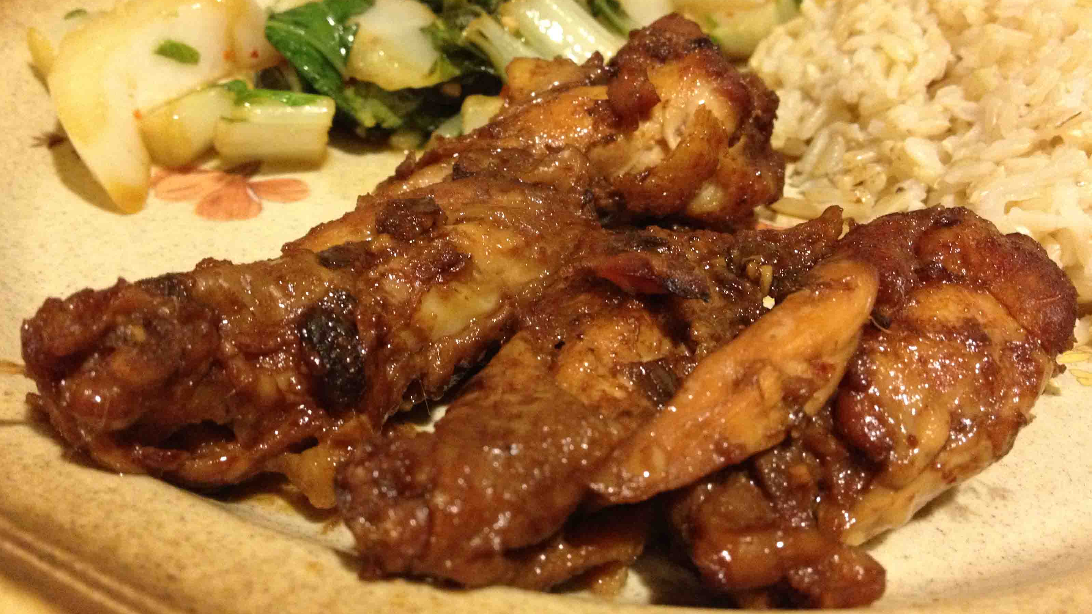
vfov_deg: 30.4
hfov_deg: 51.6
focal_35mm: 39
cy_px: 278
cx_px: 553
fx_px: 1129
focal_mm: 4.28
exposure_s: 1/15
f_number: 2.4
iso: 400
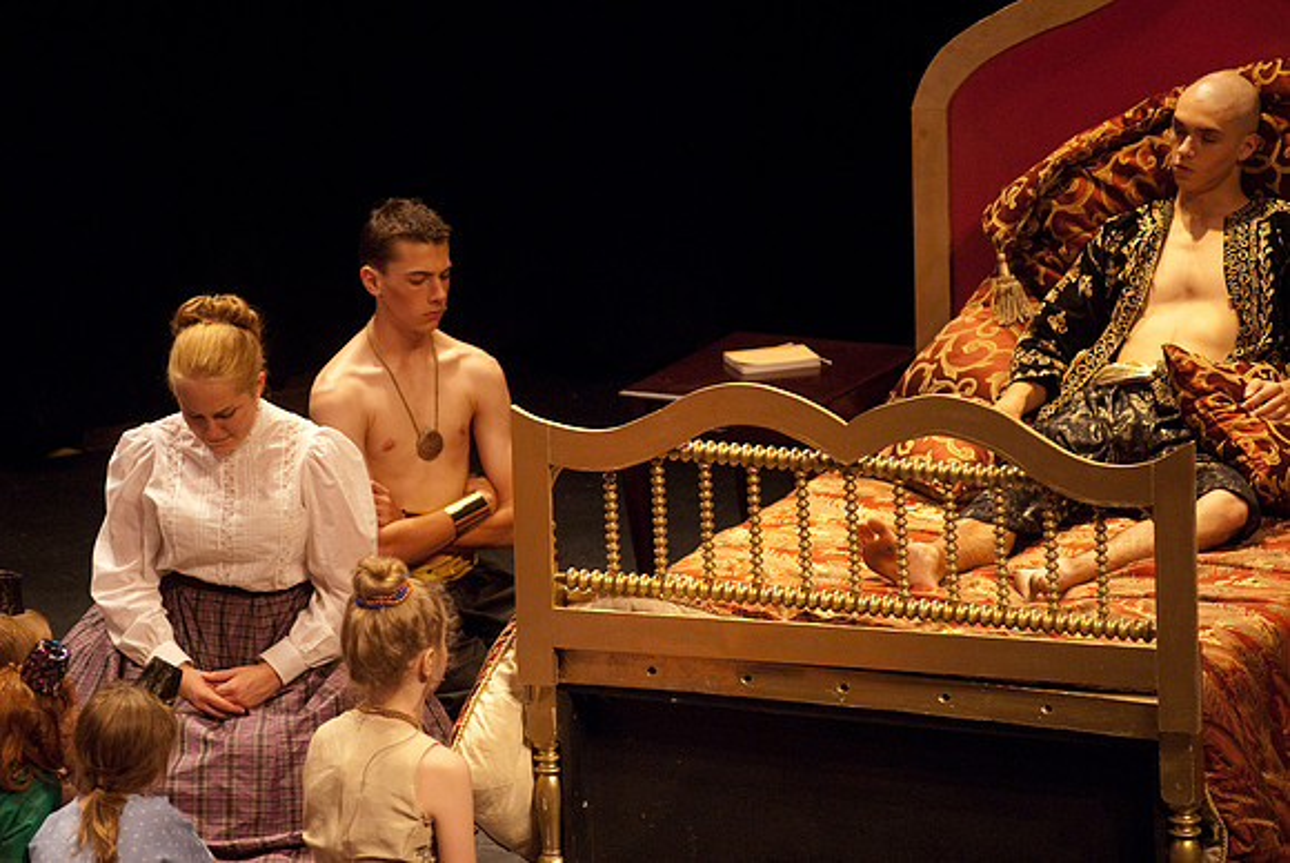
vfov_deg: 4.6
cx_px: 645
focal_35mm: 300
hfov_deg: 6.9
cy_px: 432
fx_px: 10761
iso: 1000
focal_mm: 200
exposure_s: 1/160
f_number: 2.8
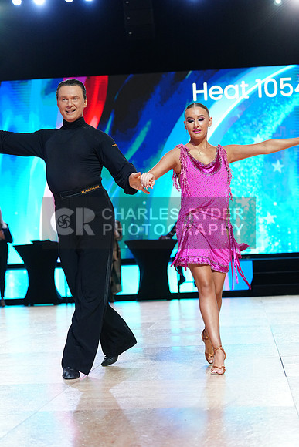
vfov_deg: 23.9
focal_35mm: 85
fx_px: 1058
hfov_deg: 16.1
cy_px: 224
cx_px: 150
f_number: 4
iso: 2500
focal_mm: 85
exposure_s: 1/320
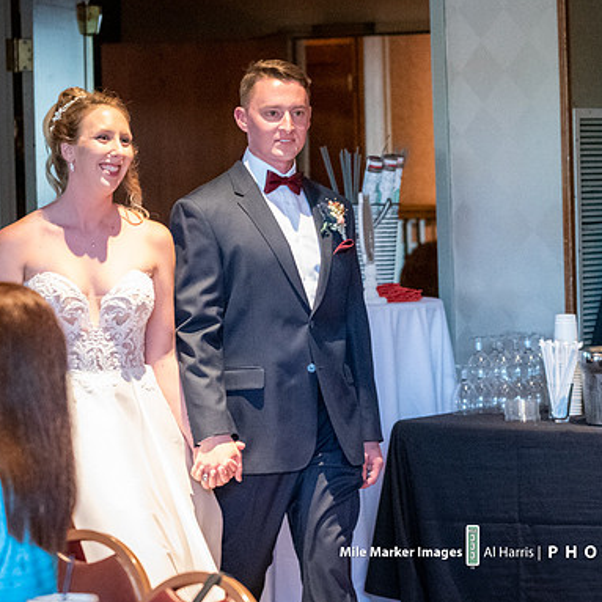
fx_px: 3207
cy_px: 321
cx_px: 256
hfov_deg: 10.7
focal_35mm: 163
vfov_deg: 10.7
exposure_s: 1/320
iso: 10000
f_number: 2.8
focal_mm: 70
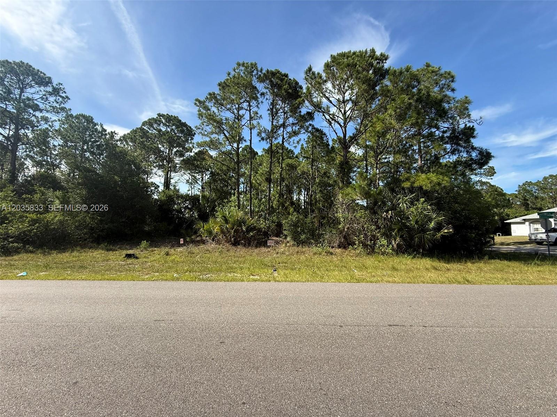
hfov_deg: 102.1
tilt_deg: +5.8
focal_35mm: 14
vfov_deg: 85.7
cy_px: 208
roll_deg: -1.2
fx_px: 225
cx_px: 278
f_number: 2.2
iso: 50
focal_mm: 2.22
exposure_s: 1/853
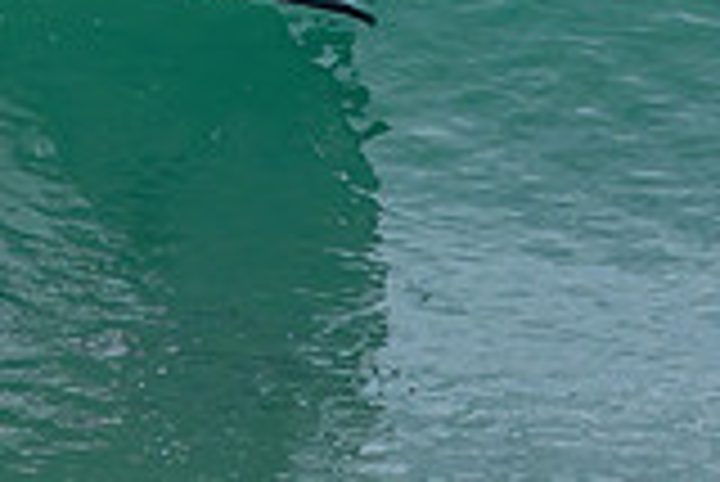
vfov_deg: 0.3
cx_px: 370
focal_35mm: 3986
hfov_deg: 0.5
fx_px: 79790
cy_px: -449
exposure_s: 1/800
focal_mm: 800
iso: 800
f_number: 11
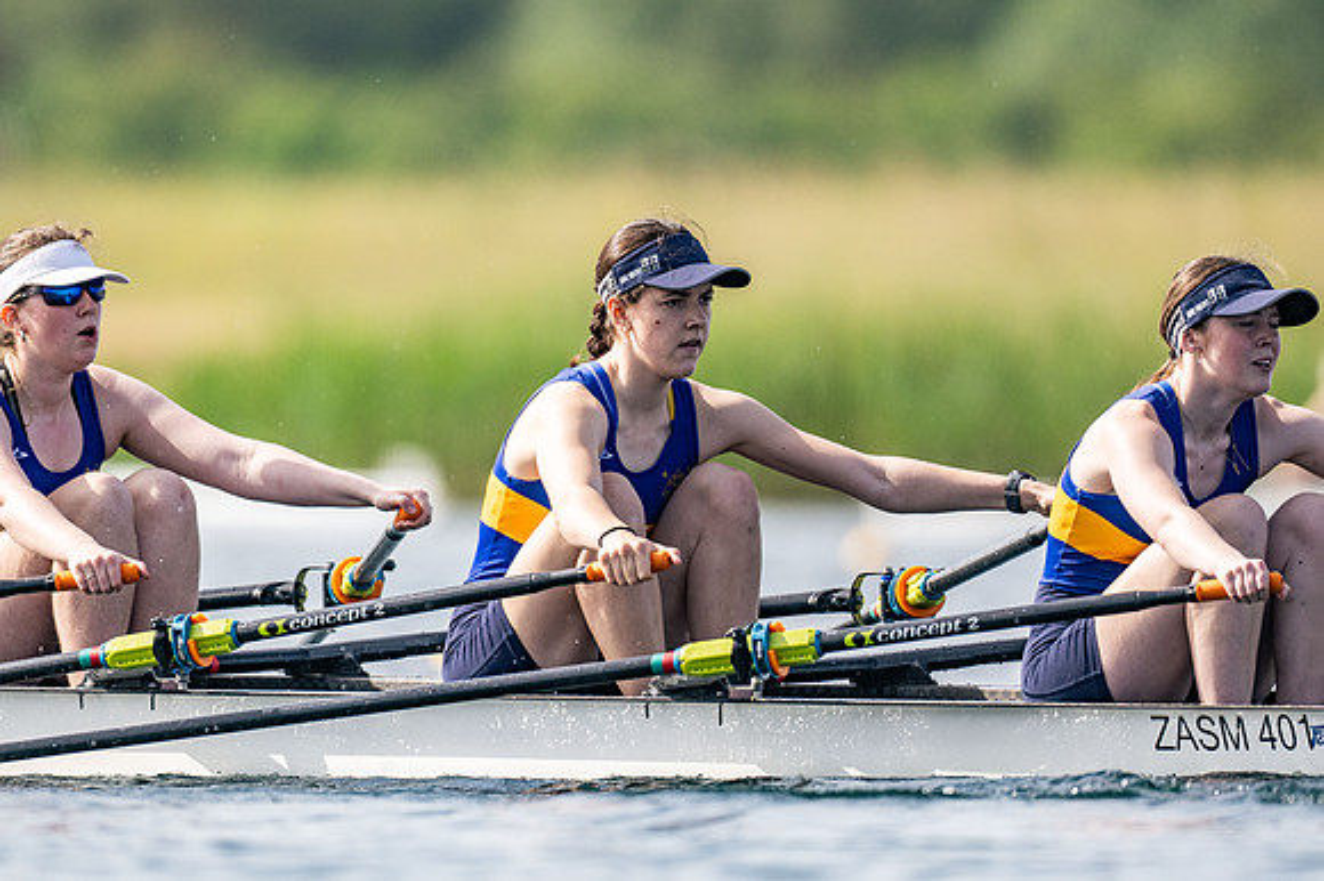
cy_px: 440
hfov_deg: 2.3
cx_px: 662
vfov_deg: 1.5
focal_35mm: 900
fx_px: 33080
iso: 200
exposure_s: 1/2500
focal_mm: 600
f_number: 4
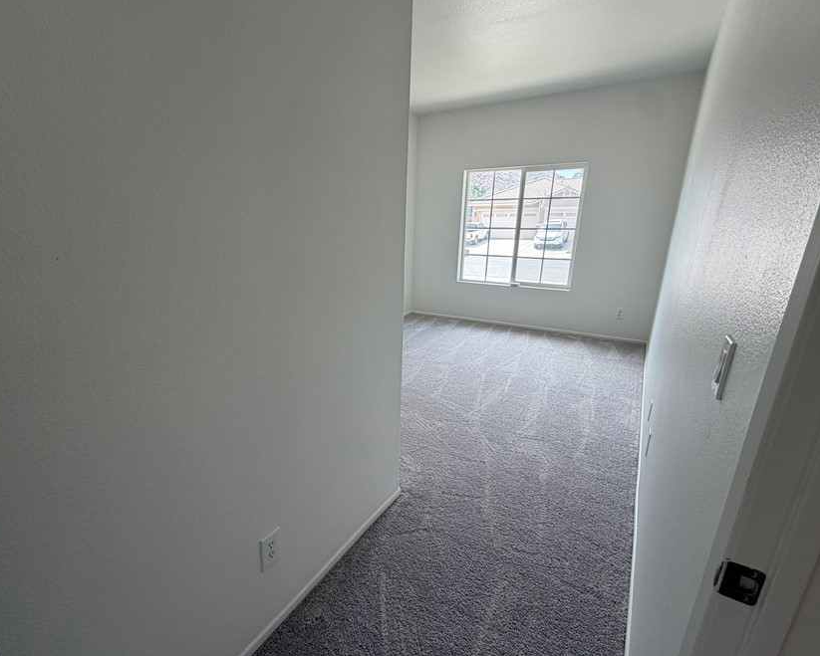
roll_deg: +0.8
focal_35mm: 17
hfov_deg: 89.3
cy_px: 347
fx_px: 413
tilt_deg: -17.0
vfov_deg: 76.9
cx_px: 369
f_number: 2.2
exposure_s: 1/121
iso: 100
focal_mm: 2.22
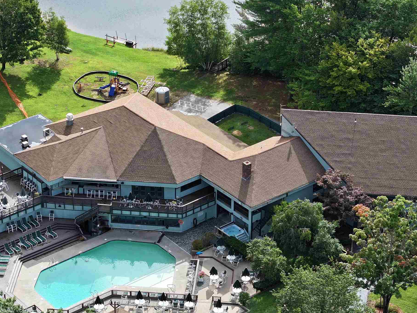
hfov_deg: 16.5
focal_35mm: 119
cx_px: 173
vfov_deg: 12.4
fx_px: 1433
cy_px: 133
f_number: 2.8
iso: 120
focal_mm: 19.35
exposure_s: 1/640
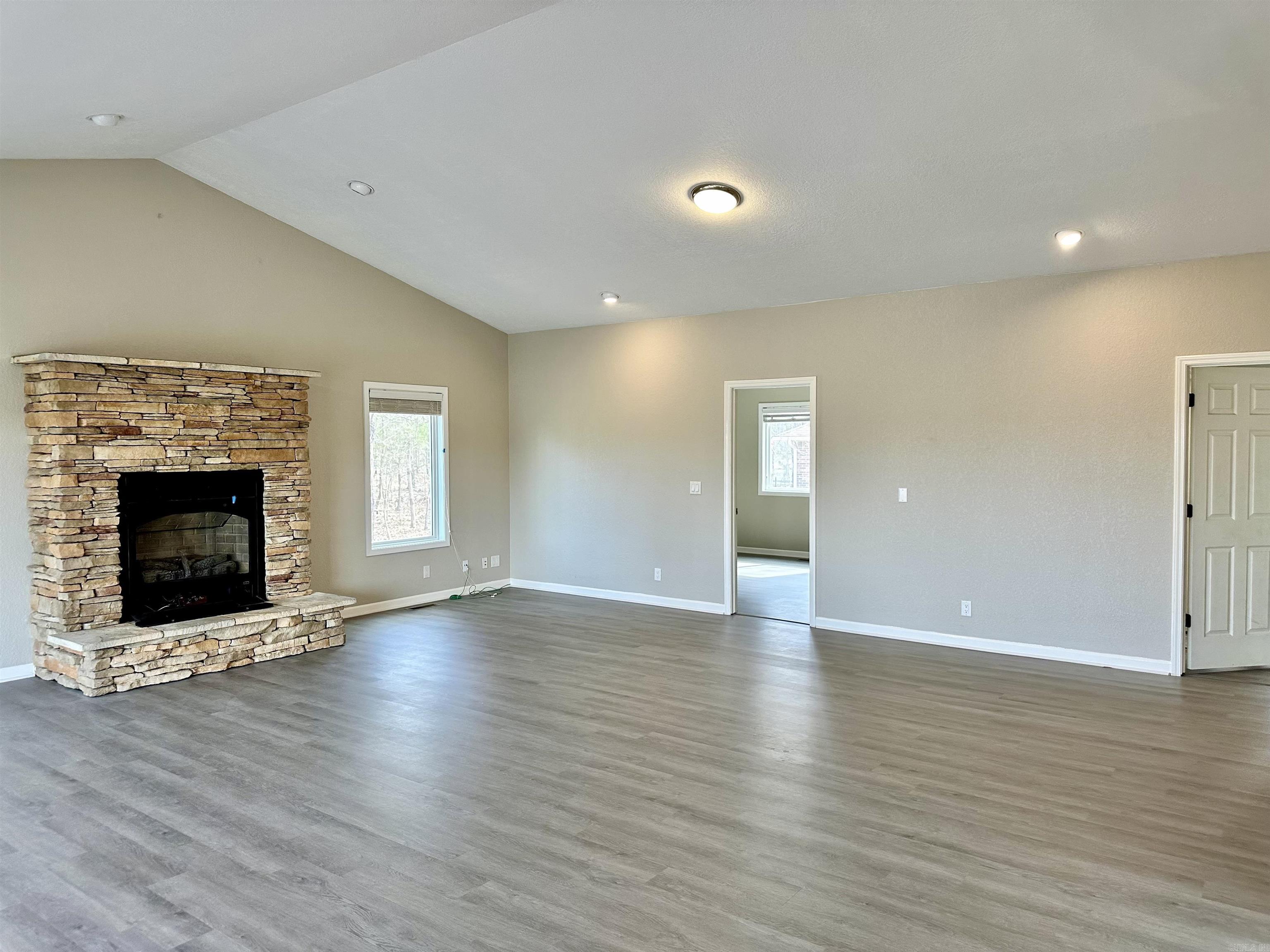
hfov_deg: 71.6
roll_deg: -0.5
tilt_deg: -2.3
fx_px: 881
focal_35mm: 24
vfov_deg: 56.8
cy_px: 476
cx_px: 635
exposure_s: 1/120
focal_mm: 6.86
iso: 200
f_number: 1.78
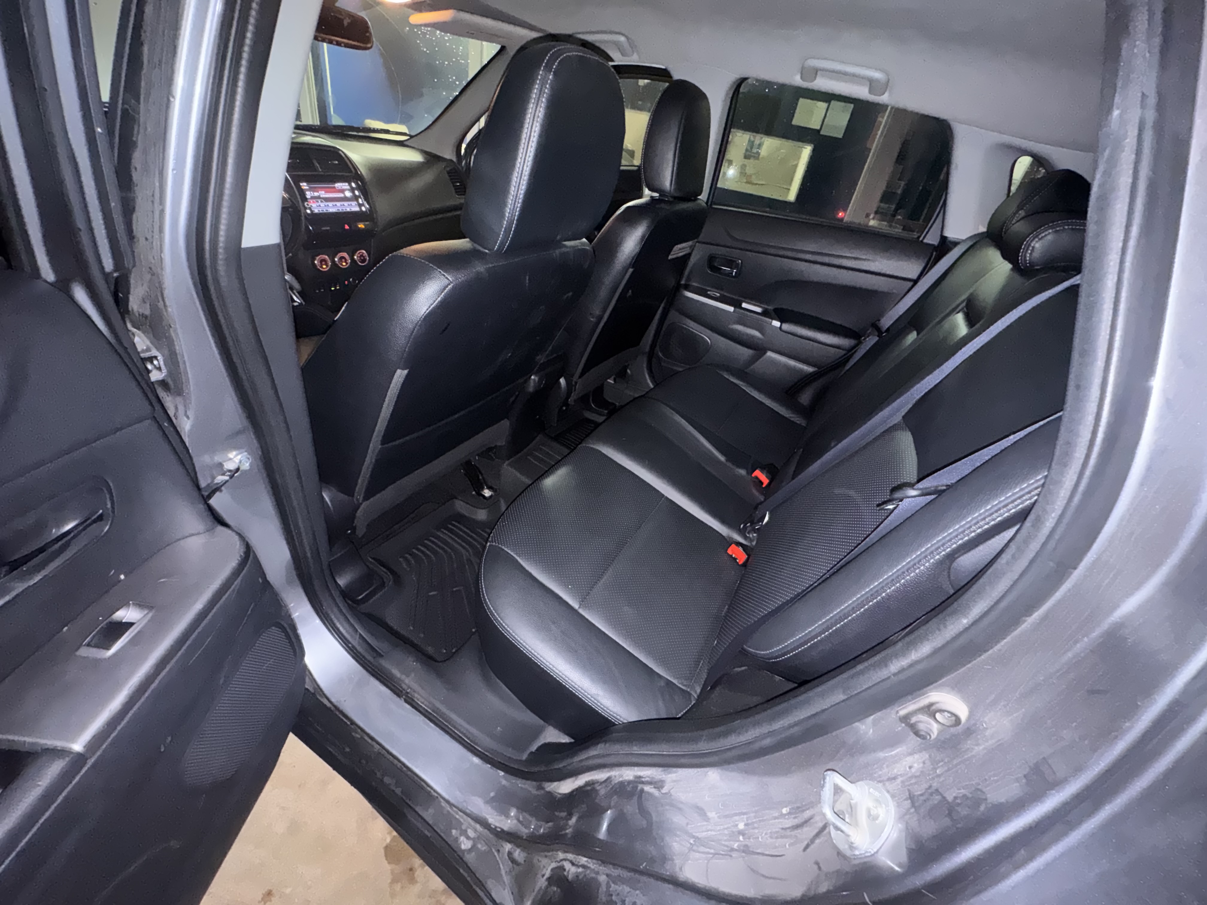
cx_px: 604
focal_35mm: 14
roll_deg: -11.6
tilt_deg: -32.6
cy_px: 452
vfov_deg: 85.7
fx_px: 488
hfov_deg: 102.1
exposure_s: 1/18
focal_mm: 2.22
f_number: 2.2
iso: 1250
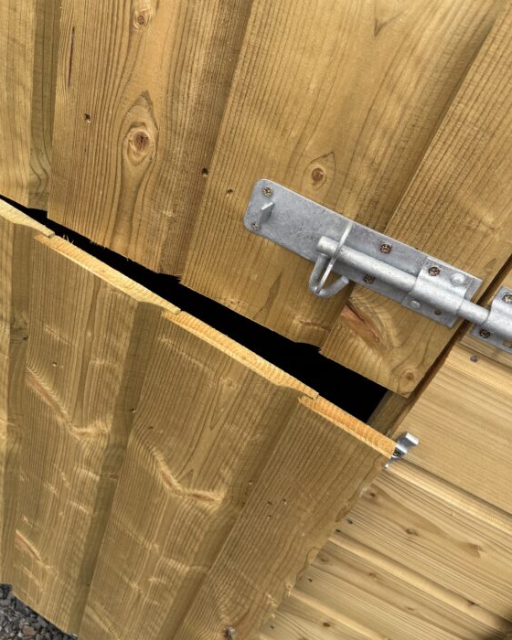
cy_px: 289
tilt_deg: -36.0
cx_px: 258
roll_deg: -17.2
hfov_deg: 50.0
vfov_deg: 60.3
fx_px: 549
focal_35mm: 29
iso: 50
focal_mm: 5.96
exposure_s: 1/601
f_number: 1.6
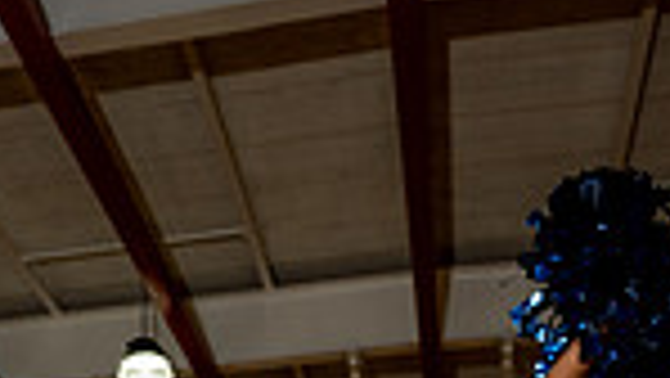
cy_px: 909
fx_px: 1351
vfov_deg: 12.5
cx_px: 187
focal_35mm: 76
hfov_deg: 27.6
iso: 160
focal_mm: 24
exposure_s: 1/200
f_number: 5.6
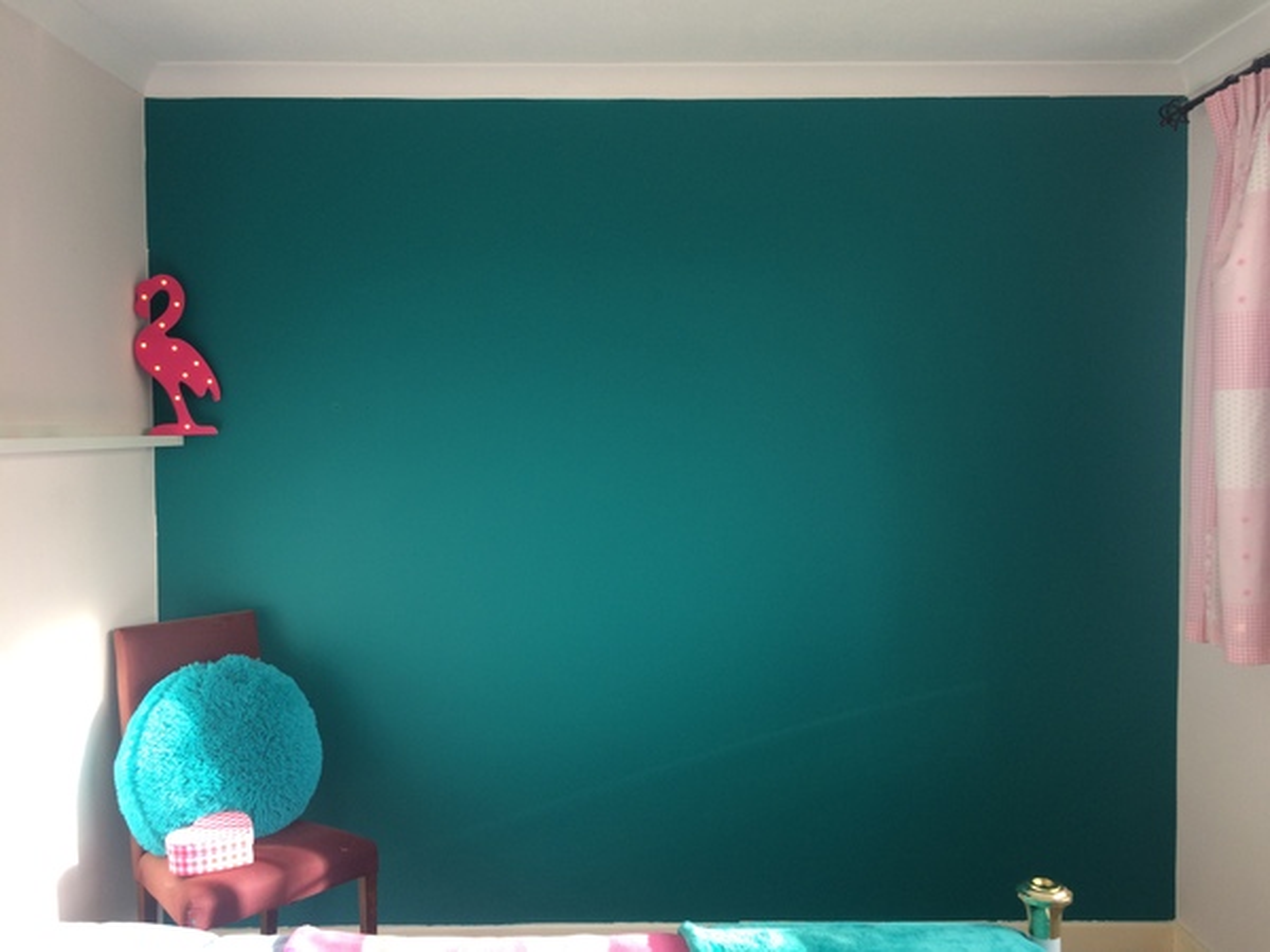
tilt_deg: -3.5
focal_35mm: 29
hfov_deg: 61.7
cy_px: 476
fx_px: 1064
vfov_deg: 48.2
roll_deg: +0.8
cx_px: 635
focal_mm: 4.15
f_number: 2.2
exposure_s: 1/100
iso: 32
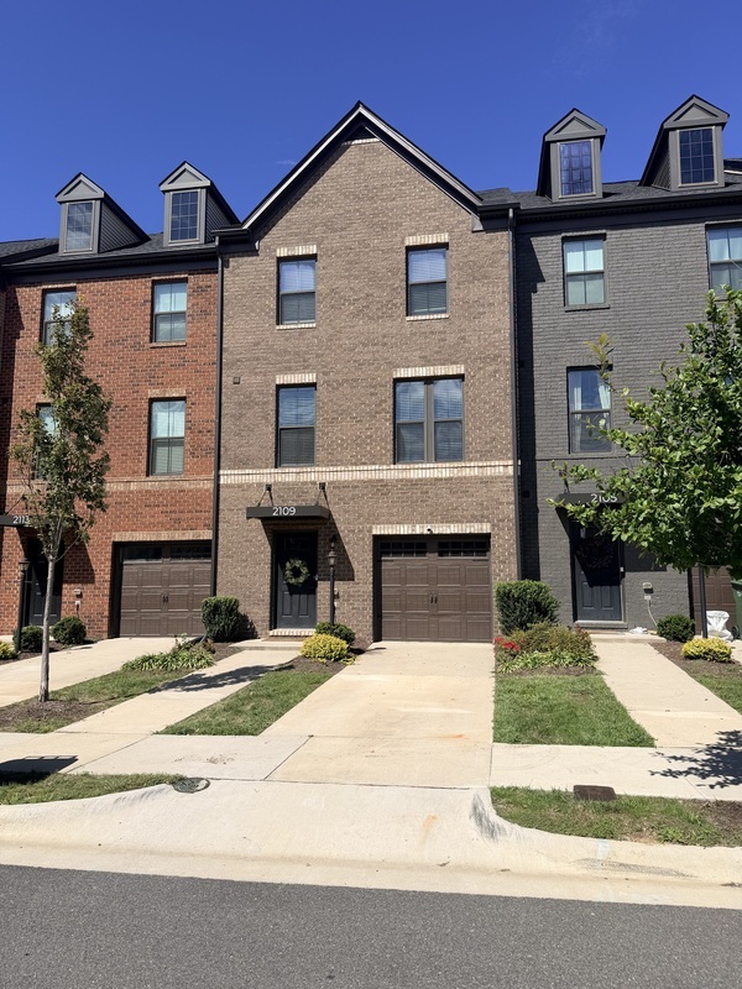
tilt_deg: +6.7
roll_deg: -0.2
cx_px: 371
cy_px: 494
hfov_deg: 56.8
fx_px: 686
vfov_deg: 71.6
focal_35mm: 24
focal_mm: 6.76
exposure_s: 1/5714
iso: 80
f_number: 1.78
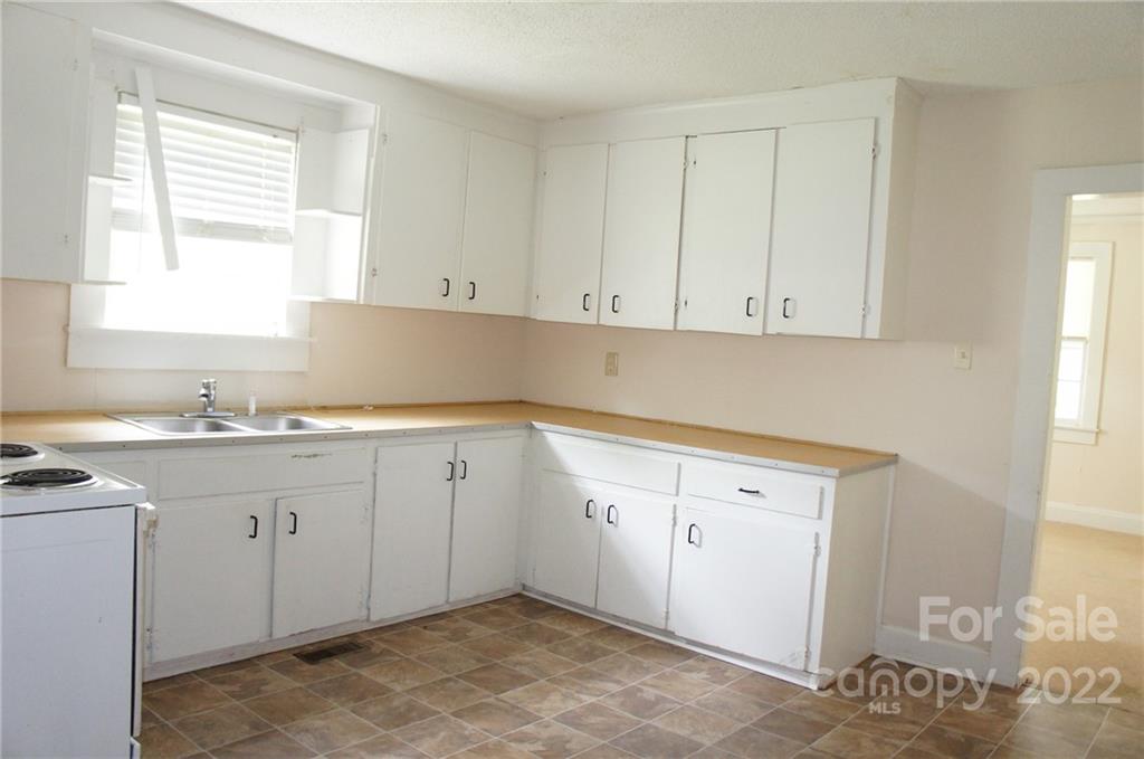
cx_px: 572
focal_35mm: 27
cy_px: 380
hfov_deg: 67.5
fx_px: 857
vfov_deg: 47.8
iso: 1600
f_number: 3.5
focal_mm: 18
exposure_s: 1/60
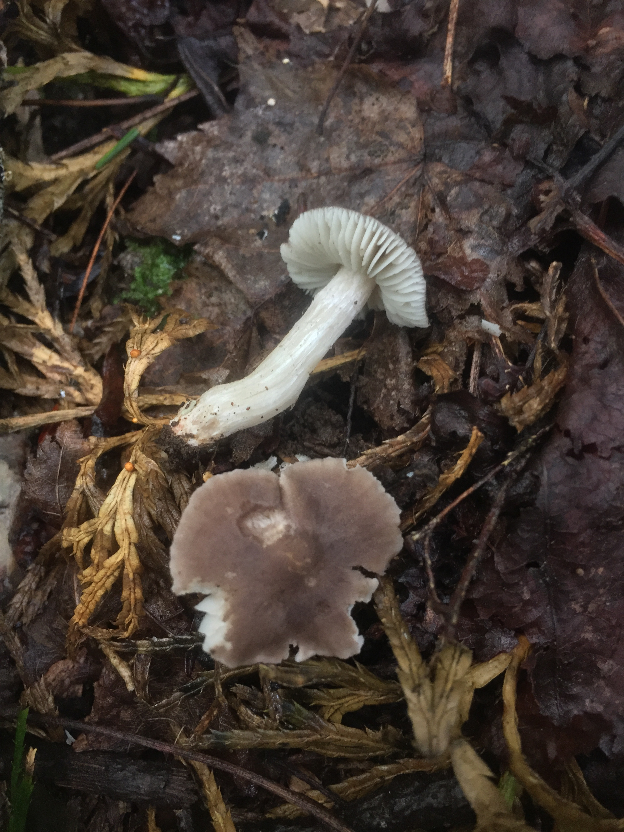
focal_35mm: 29
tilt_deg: -76.5
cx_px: 312
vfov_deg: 61.7
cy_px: 416
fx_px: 697
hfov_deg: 48.2
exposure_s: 1/30
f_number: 2.2
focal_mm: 4.15
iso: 160
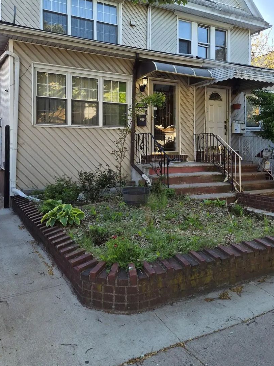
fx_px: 306
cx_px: 142
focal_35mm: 29
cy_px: 144
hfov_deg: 48.2
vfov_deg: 61.1
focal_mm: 5.4
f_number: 1.8
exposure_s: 1/2112
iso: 80
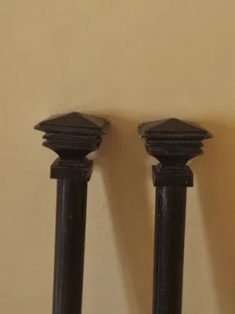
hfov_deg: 29.1
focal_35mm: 50
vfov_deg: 38.2
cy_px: 157
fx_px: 453
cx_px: 118
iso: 1250
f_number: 1.7
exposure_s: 1/33.3
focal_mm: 5.35
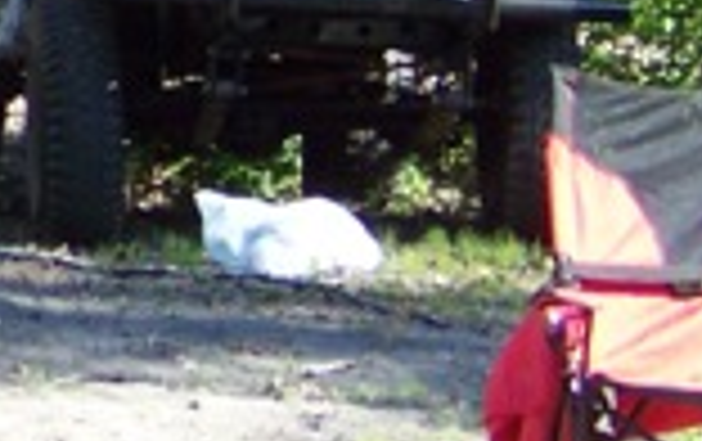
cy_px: -288
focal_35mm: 340
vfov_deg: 3.9
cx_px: -364
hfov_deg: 6.1
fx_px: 6514
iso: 67
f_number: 2.8
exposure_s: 1/200
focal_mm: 7.6
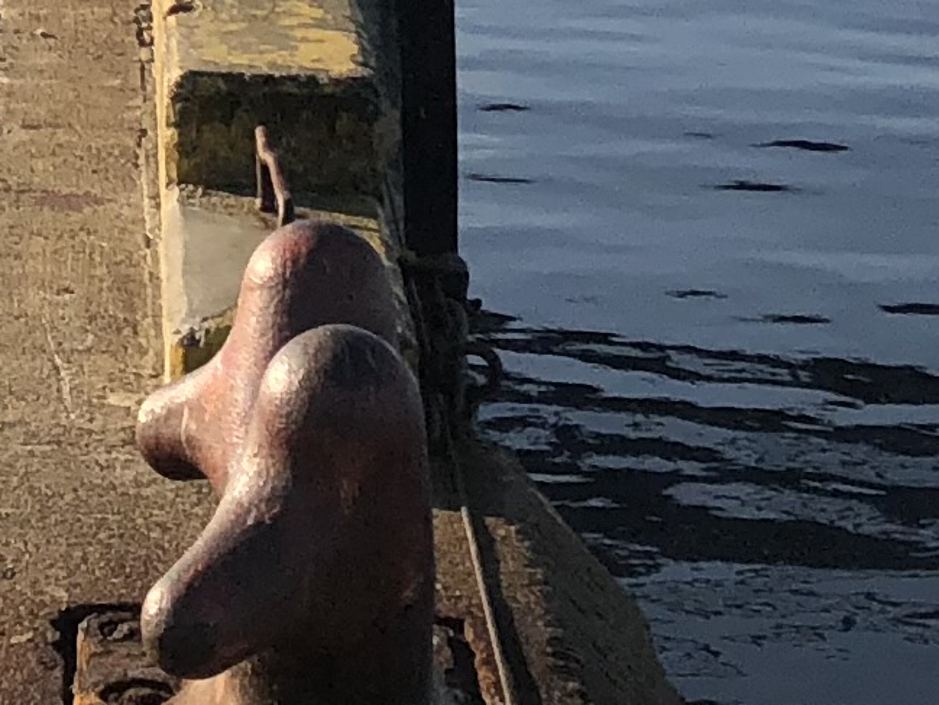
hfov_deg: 11.2
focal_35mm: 174
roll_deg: -0.3
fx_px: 4721
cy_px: -779
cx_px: -122
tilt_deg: -0.7
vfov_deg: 8.1
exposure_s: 1/2288
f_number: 1.8
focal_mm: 3.99
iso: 20
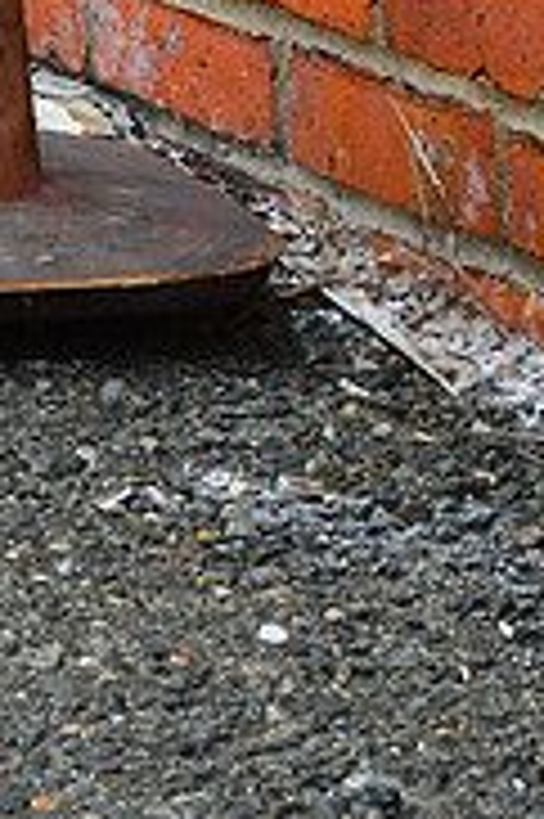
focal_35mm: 201
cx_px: -303
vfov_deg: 9.9
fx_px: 4564
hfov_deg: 6.7
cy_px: -477
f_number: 11
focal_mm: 42
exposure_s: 1/60
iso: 900
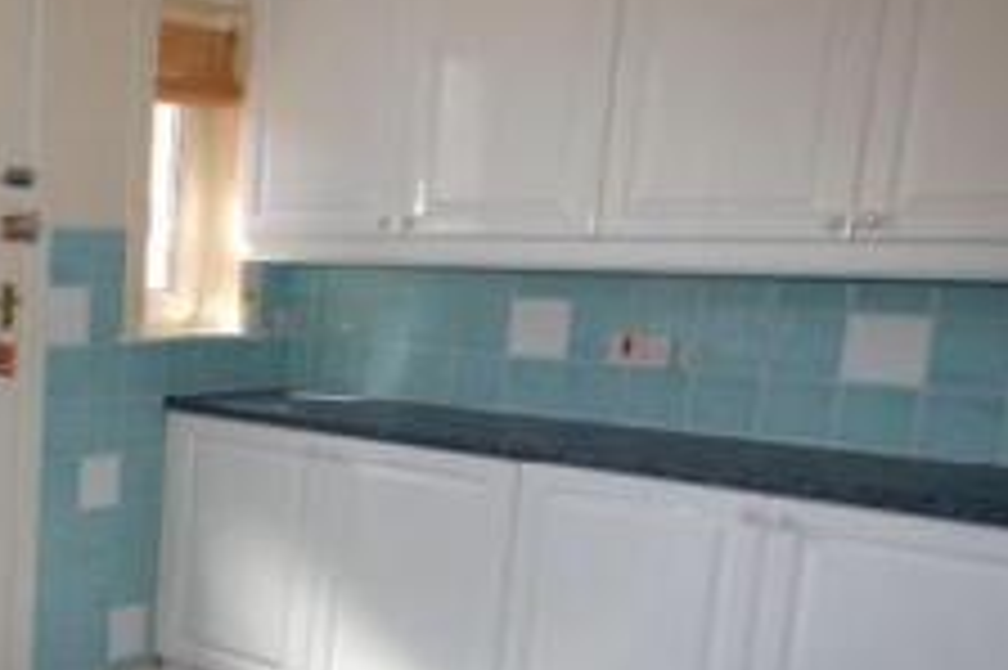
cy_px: 441
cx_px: -90
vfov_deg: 30.3
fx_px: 1231
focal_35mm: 44
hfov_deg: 37.5
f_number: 5.6
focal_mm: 10
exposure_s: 1/125
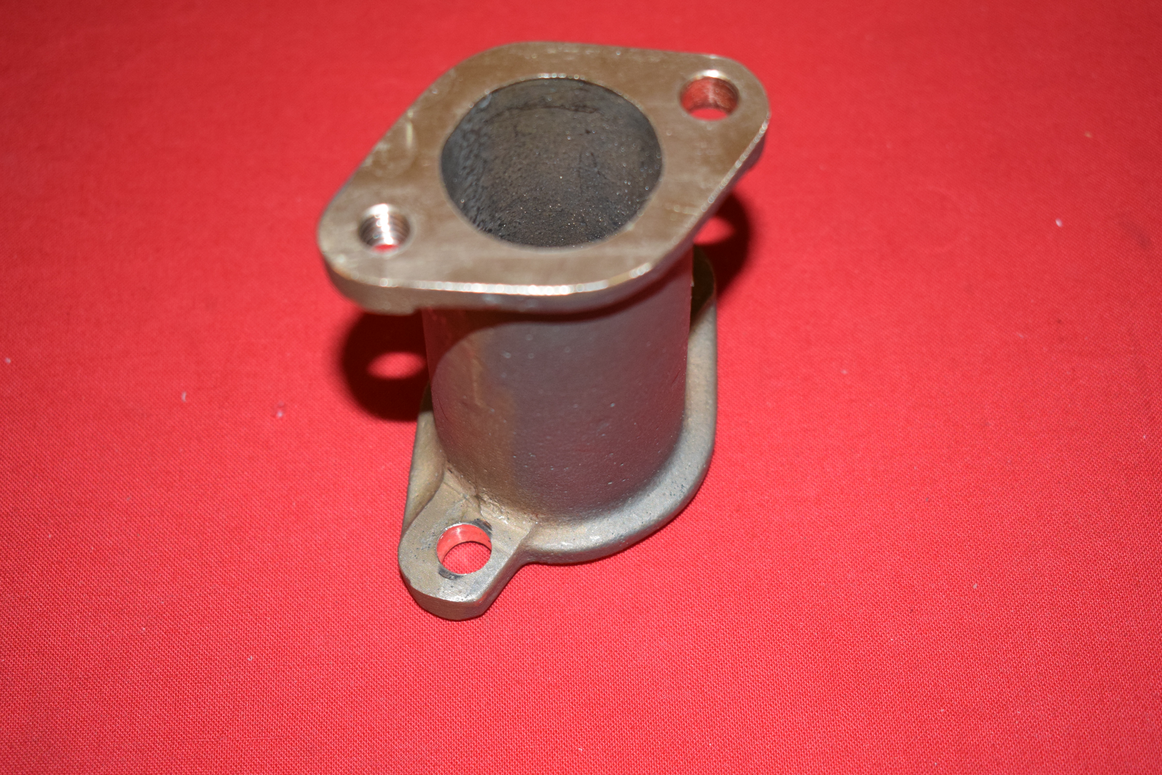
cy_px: 388
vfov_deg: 25.1
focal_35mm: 54
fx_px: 1743
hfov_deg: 36.9
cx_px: 581
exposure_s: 1/200
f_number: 5
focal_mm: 36
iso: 1250
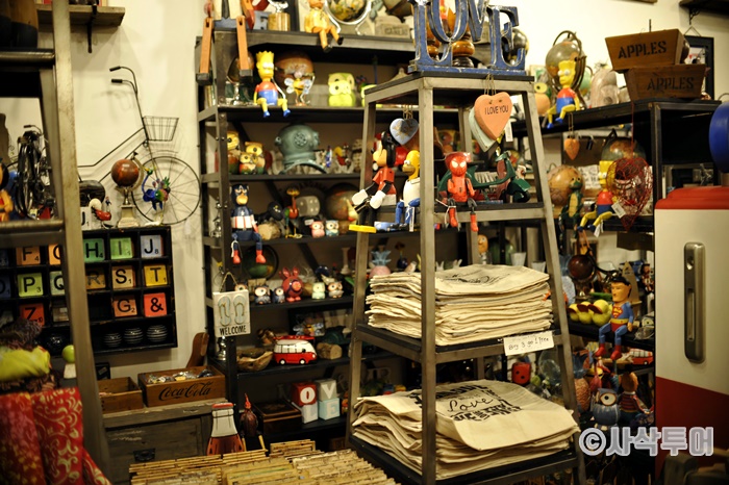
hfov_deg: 54.5
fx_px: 708
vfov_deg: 37.8
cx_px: 364
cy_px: 242
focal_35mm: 35
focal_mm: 35
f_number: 2
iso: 250
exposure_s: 1/15
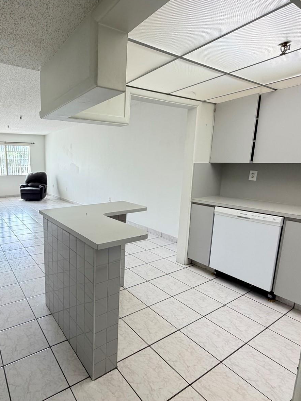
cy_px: 200
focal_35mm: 19
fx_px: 220
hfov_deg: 65.0
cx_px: 79
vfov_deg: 84.7
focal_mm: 2.22
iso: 200
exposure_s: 1/60
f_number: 2.2
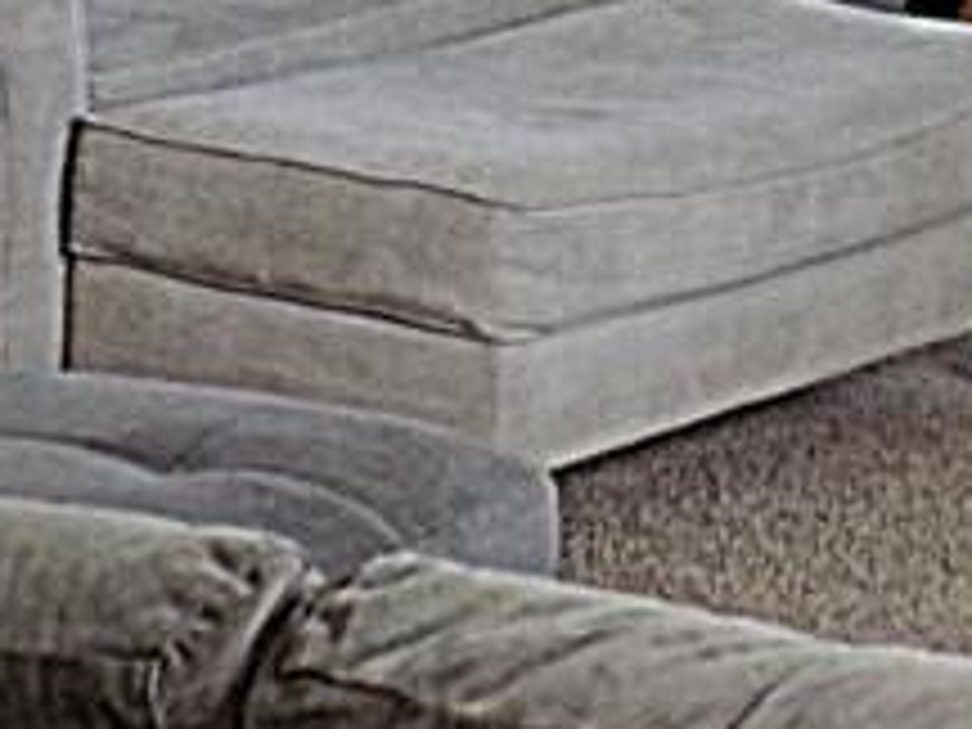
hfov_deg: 11.9
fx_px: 4521
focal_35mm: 161
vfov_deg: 8.8
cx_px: 1318
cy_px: -594
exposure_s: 1/30
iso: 140
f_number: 3.4
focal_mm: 6.1
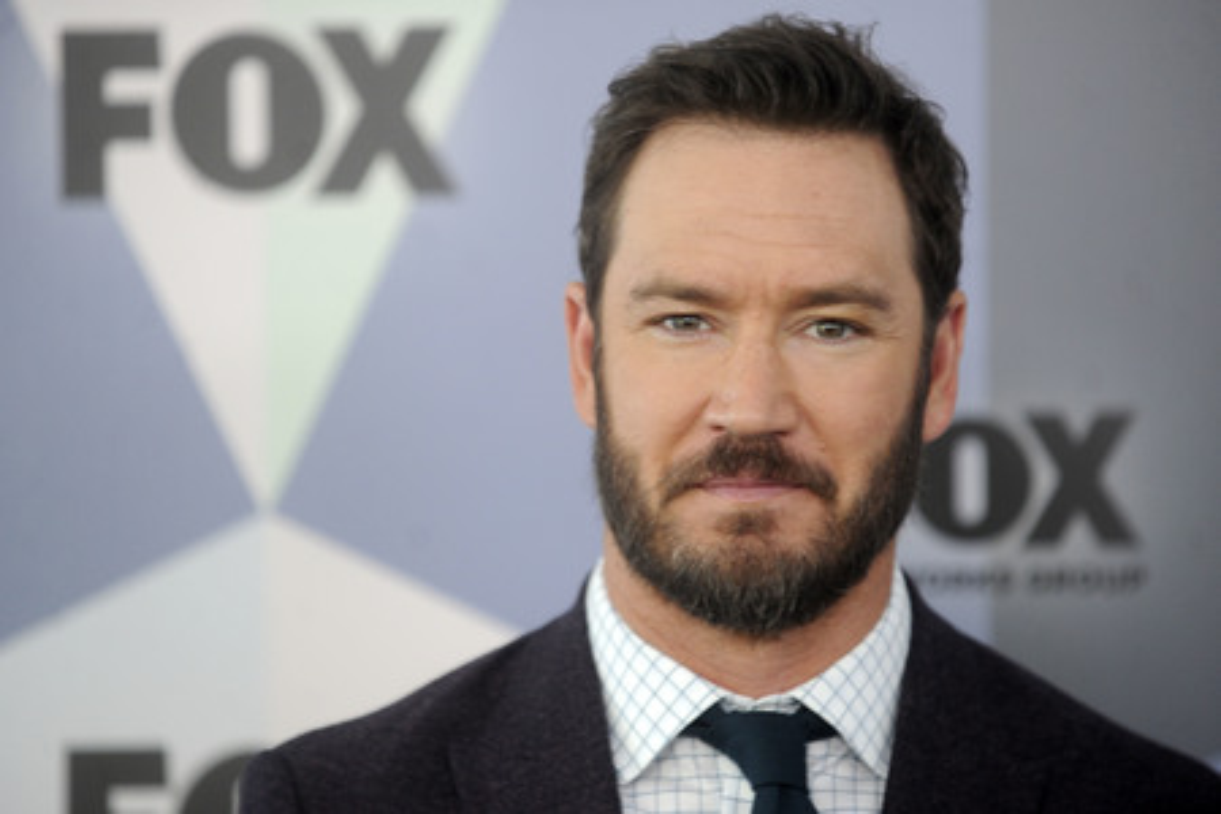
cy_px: 407
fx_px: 6274
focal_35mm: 185
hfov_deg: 11.1
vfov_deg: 7.4
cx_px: 610
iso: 1600
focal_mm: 185
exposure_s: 1/250
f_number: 4
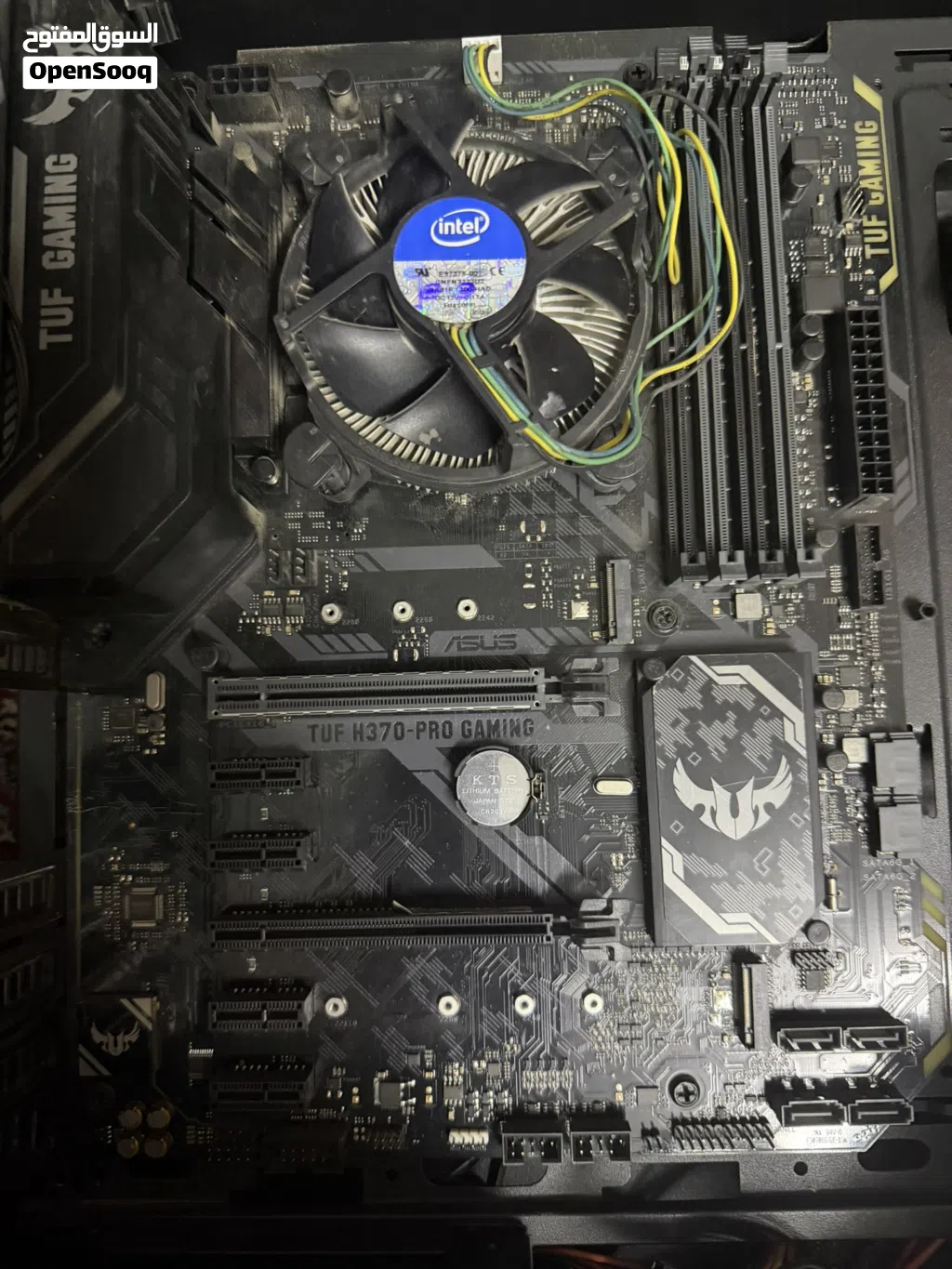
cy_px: 634
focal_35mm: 24
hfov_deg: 56.8
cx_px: 476
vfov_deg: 71.6
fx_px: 880
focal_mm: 6.76
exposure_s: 1/33
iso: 1000
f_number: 1.78
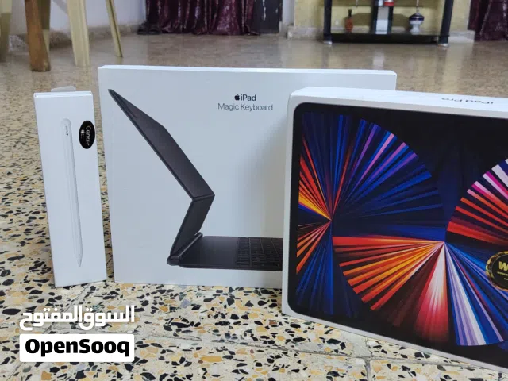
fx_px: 514
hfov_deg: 52.6
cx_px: 254
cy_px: 190
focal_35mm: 35
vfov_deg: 40.7
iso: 747
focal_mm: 5.25
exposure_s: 1/33.3
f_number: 1.75
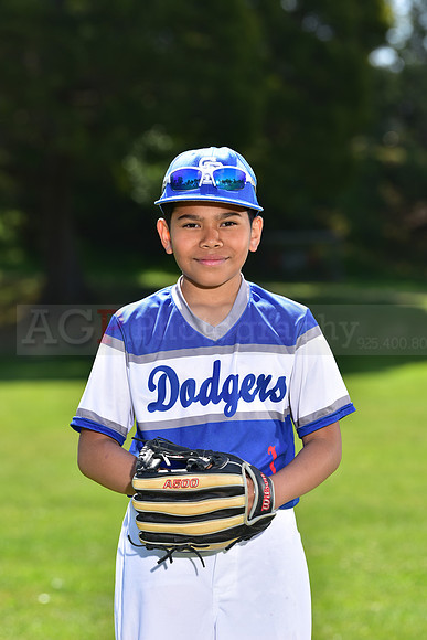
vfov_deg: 13.7
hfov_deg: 9.2
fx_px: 2667
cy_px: 320
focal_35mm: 150
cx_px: 214
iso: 80
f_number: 5
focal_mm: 150
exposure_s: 1/250
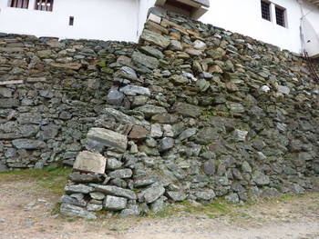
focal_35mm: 25
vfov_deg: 54.9
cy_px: 120
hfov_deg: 69.4
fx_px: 231
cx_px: 160
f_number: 3.3
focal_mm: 4.1
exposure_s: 1/80
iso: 80
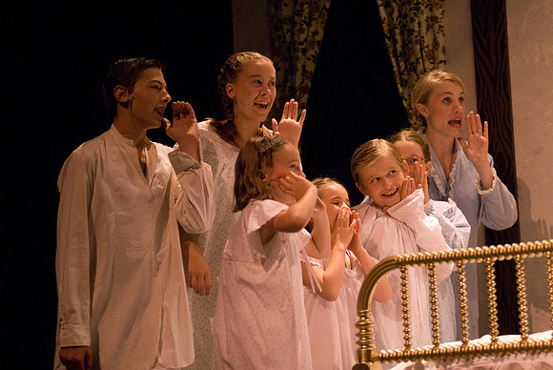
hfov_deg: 12.4
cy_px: 185
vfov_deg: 8.3
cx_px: 276
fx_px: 2537
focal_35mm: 165
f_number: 2.8
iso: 1600
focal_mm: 110
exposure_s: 1/125
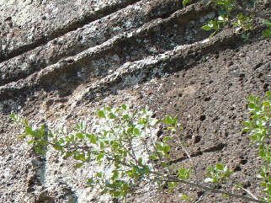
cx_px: -63
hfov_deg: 16.4
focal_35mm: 115
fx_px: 900
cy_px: 231
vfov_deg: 12.6
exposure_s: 1/125
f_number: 5.6
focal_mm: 6.1
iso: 80
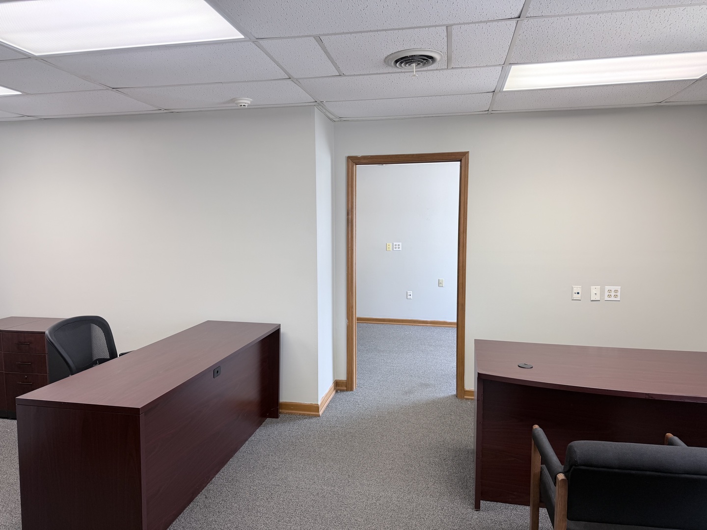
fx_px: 490
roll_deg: -0.2
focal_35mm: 24
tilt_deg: -5.3
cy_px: 265
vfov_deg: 56.8
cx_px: 354
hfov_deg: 71.6
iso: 100
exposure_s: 1/118
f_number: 1.78
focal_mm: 6.76
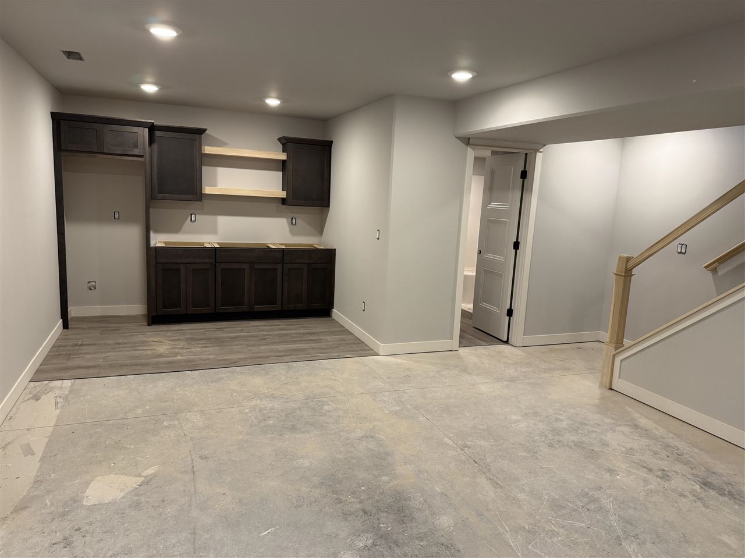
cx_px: 372
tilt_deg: -8.6
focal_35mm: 24
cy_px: 279
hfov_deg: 71.6
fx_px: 516
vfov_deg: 56.8
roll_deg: -3.5
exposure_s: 1/60
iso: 160
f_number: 1.78
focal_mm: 6.76
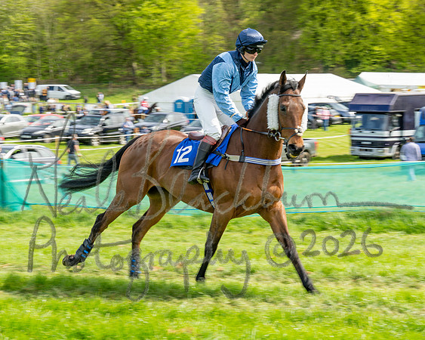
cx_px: 164
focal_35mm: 123
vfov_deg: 12.5
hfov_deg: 15.6
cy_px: 160
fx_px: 1546
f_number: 9
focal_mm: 78
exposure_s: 1/160
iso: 100
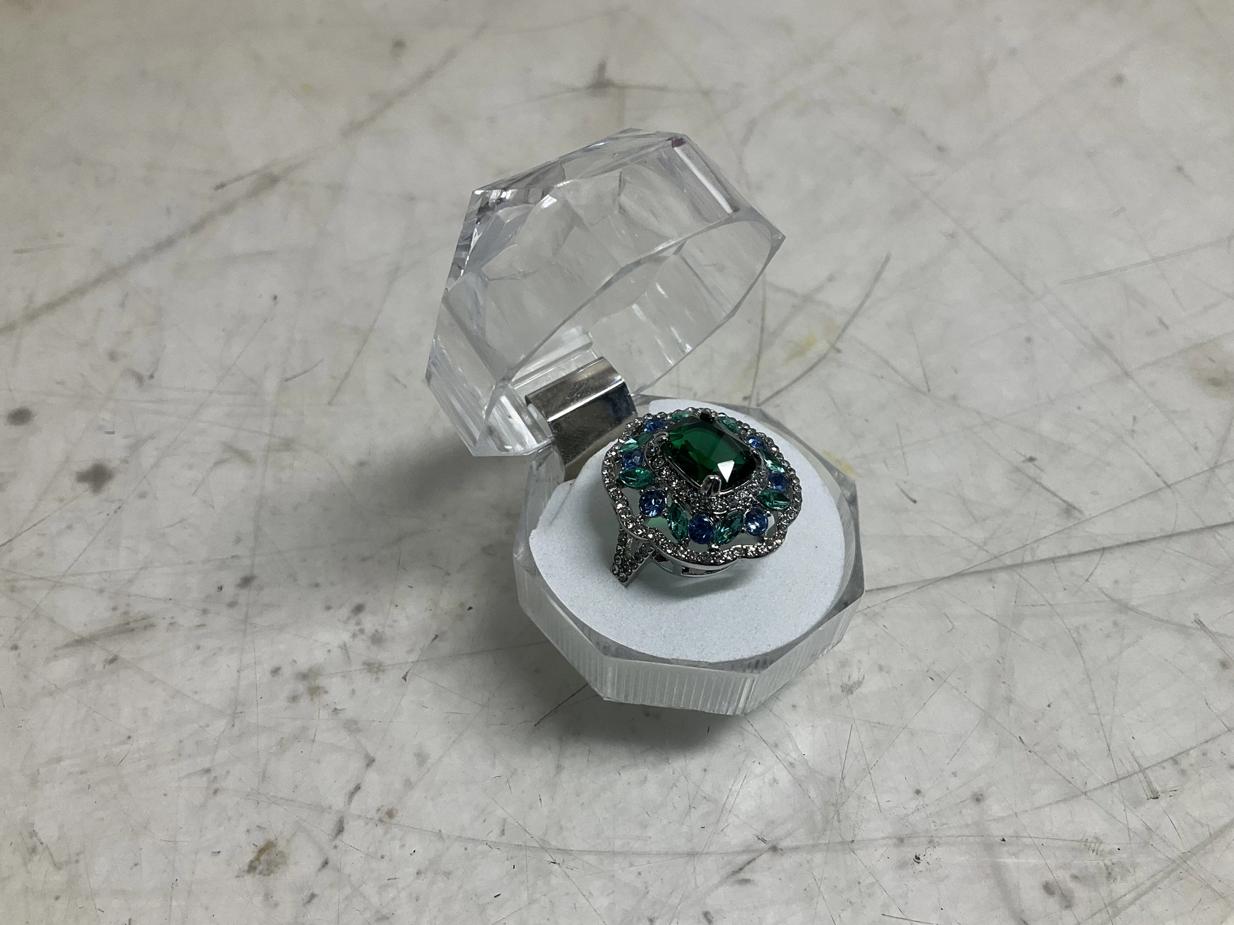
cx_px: 617
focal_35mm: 29
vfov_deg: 48.2
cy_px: 462
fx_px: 1034
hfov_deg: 61.7
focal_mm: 3
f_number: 1.8
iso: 40
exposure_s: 1/120
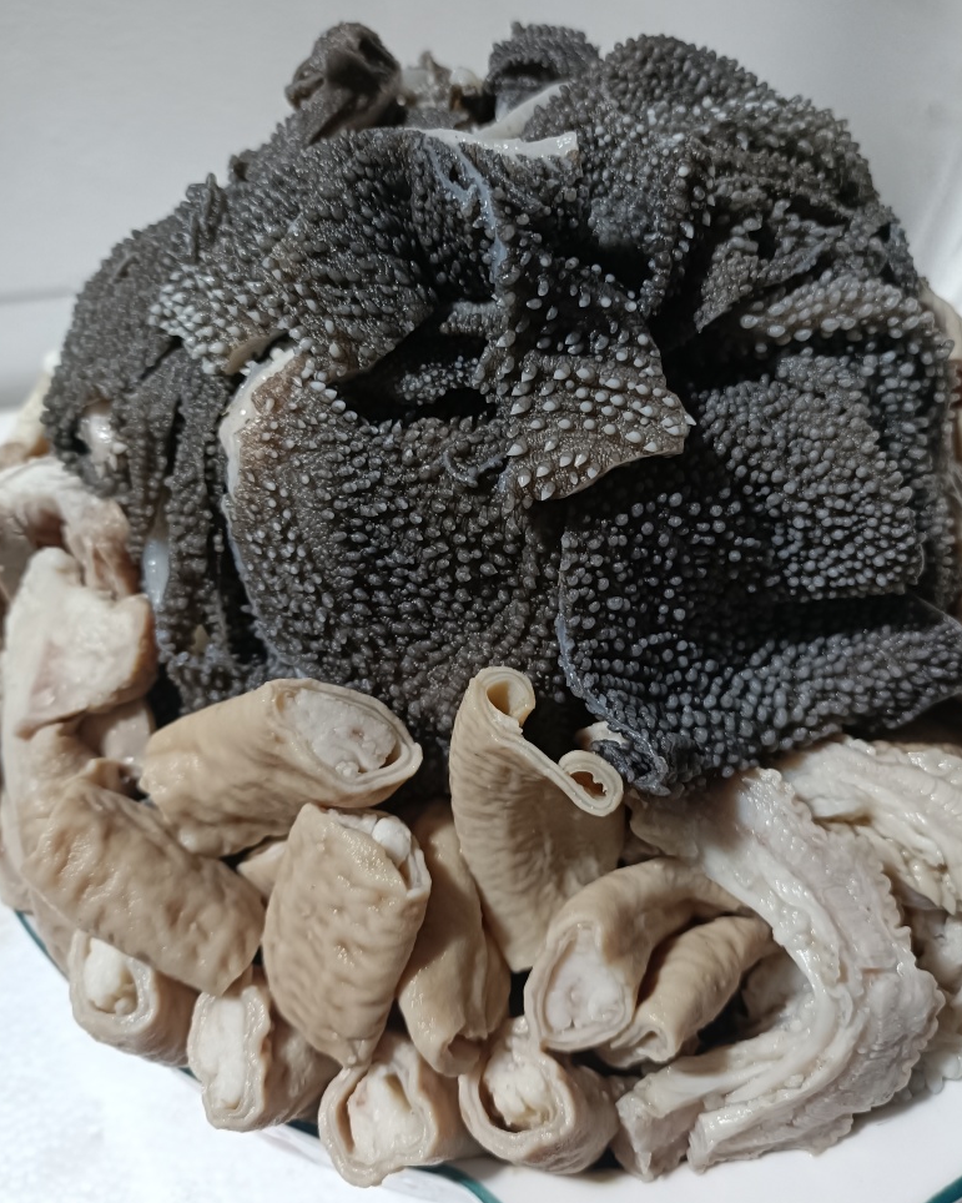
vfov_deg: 64.1
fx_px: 961
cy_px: 600
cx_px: 475
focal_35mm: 27
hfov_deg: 53.2
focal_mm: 4.7
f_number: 1.7
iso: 1154
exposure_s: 1/50
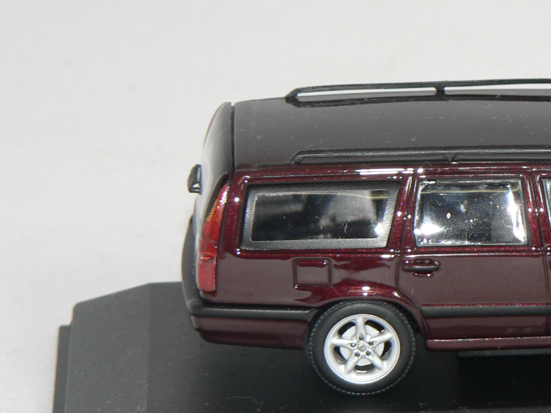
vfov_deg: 5.4
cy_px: 224
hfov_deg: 7.2
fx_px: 4361
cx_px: 566
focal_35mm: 274
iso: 80
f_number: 3.2
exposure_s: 1/60
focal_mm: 21.6
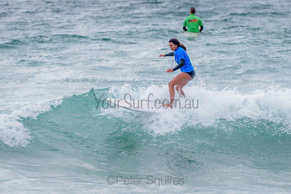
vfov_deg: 2.2
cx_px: 178
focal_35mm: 613
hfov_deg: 3.4
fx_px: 4956
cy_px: 83
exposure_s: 1/2000
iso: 500
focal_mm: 500
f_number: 5.6
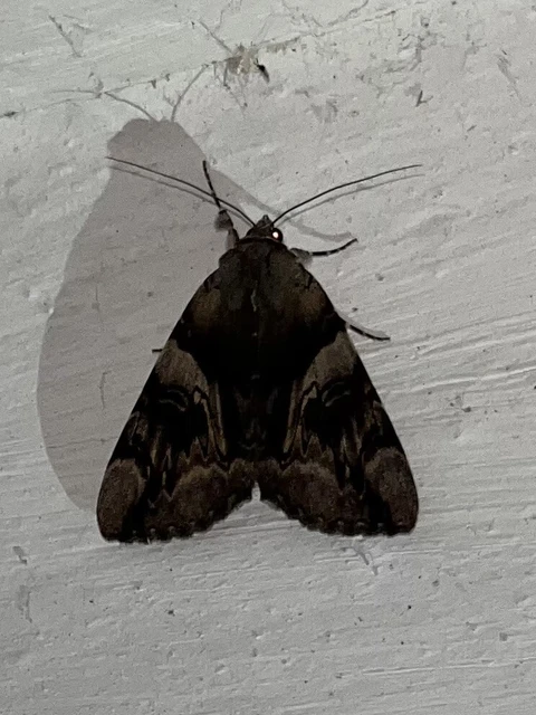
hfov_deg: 53.1
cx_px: 268
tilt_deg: +14.9
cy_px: 358
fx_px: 537
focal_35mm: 26
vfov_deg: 67.3
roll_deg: +11.0
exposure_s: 1/82
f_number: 1.6
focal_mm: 5.1
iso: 32
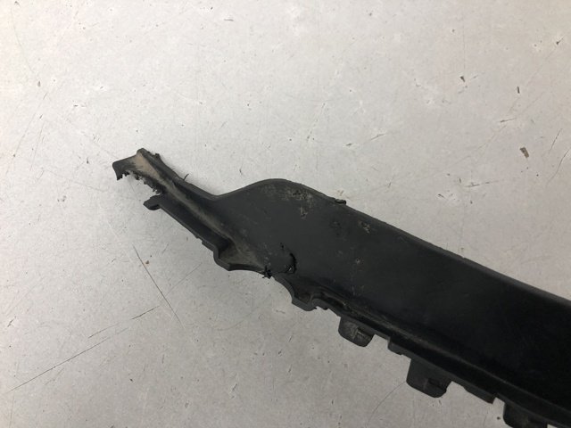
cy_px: 214
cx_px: 286
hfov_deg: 63.4
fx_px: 462
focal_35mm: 28
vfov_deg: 49.7
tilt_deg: -73.9
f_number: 1.8
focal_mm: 4
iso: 40
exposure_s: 1/20
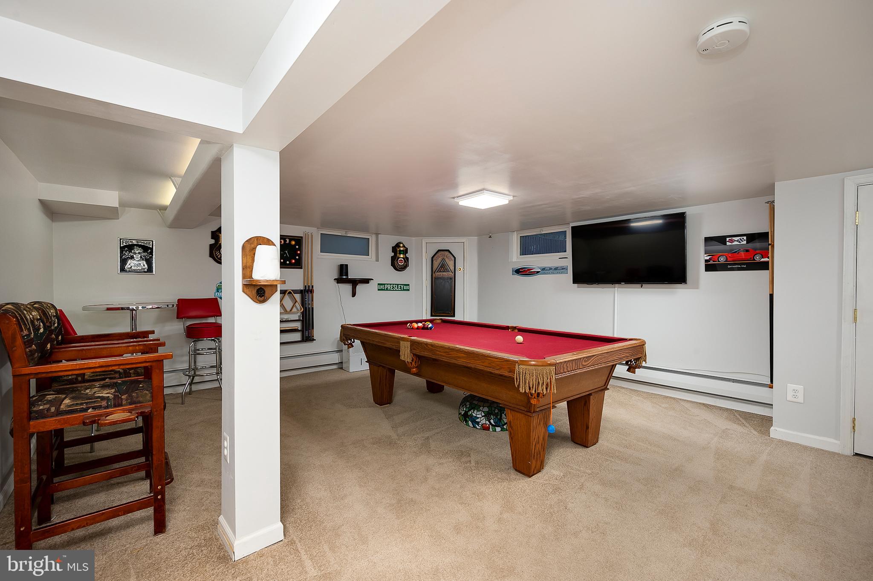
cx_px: 436
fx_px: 376
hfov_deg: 98.6
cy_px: 290
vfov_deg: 75.5
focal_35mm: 16
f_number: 9
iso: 320
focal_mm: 15.5
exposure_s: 1/1.67
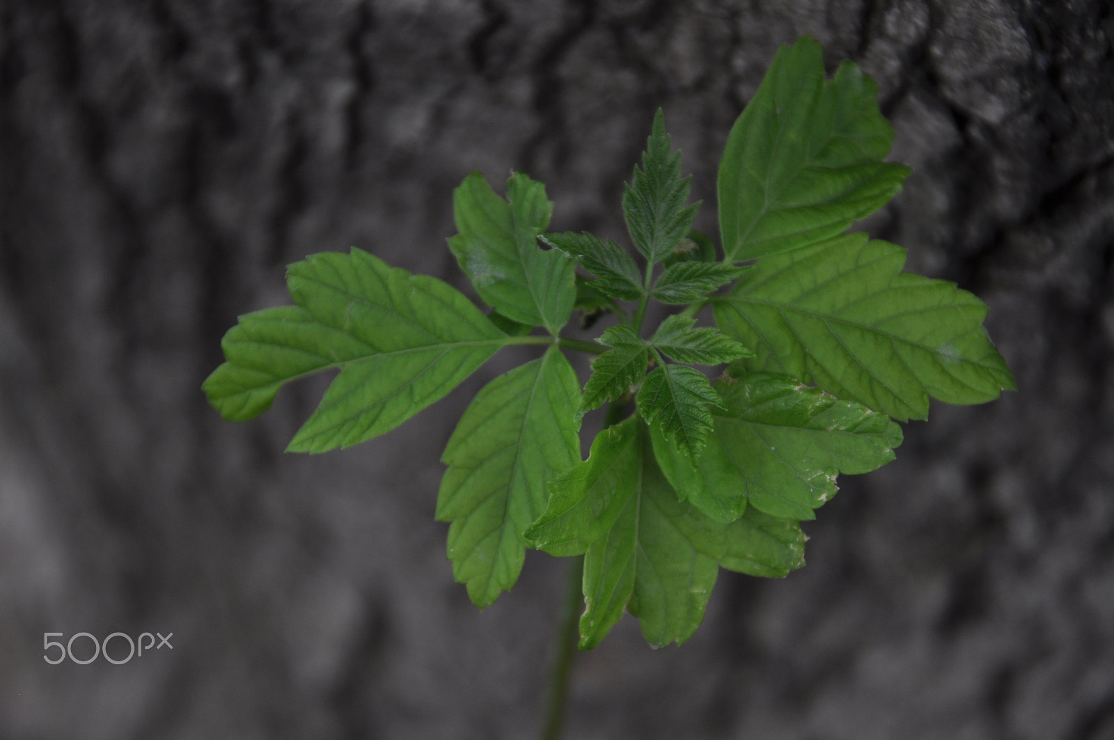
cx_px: 557
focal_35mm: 105
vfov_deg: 13.0
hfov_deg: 19.5
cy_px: 370
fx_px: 3245
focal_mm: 70
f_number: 5.6
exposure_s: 1/250
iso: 200
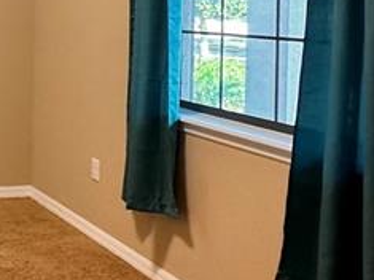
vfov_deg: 23.1
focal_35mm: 61
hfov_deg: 25.9
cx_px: -143
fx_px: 659
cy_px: 5
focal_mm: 2.22
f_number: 2.2
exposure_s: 1/60
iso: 250
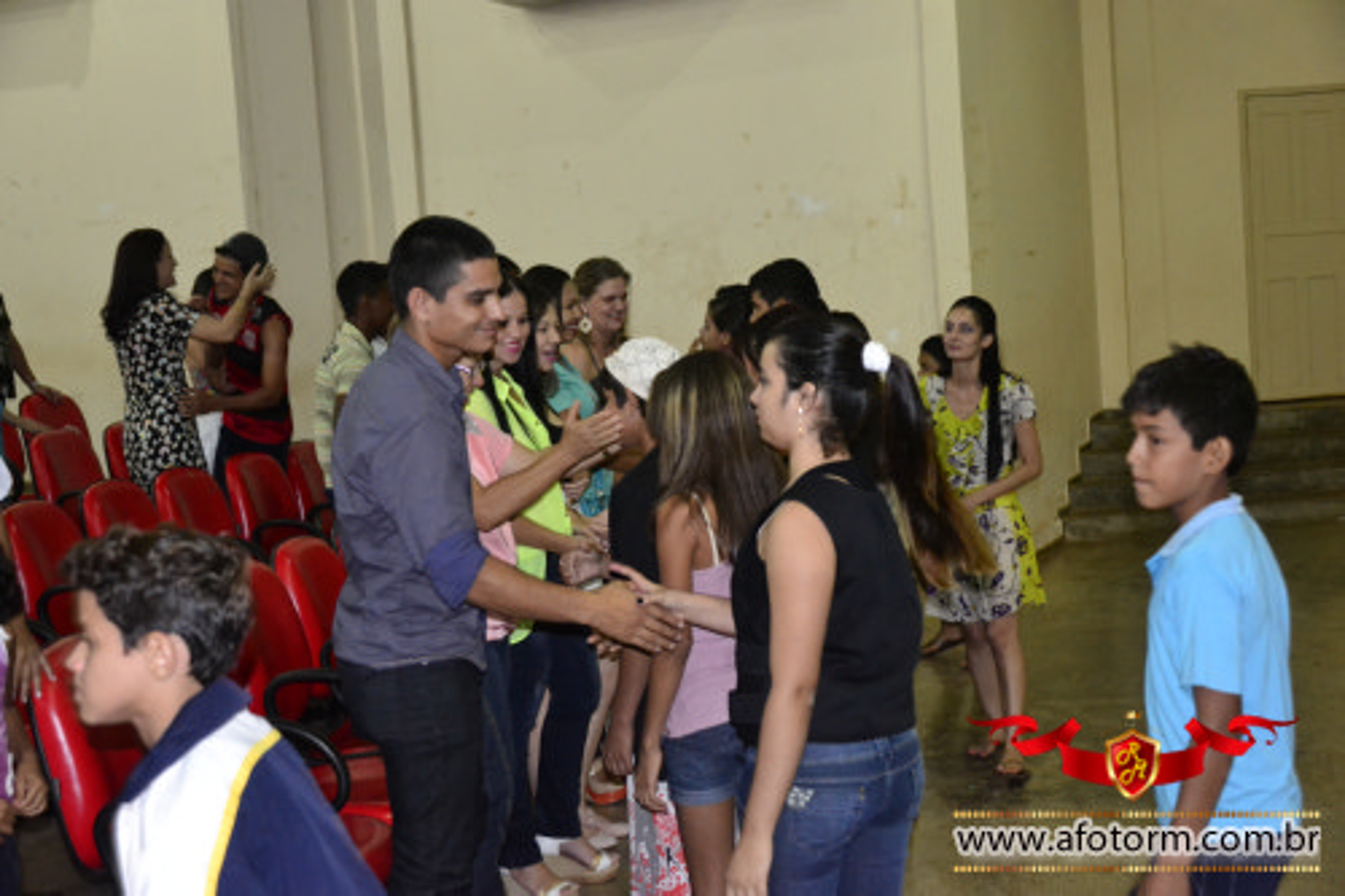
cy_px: 448
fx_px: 1793
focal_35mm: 48
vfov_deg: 28.1
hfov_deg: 41.1
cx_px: 672
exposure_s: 1/60
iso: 3200
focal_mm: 32
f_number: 4.2
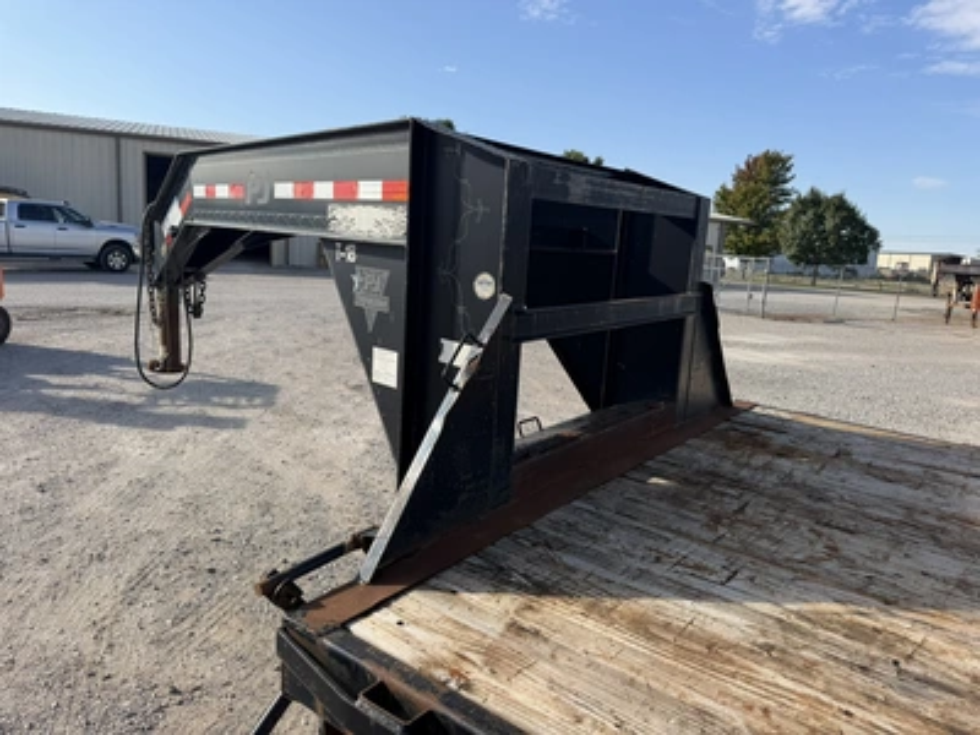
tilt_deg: -9.0
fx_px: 679
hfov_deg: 71.6
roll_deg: -4.8
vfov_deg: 56.8
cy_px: 368
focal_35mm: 24
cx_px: 490
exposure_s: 1/3759
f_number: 1.78
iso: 80
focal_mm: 6.76
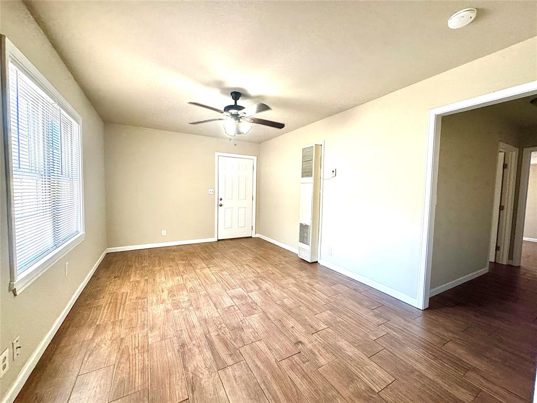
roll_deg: -1.4
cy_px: 202
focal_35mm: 14
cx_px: 268
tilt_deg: -3.0
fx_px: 217
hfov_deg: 102.1
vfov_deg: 85.7
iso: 320
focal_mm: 2.22
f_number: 2.2
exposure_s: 1/120
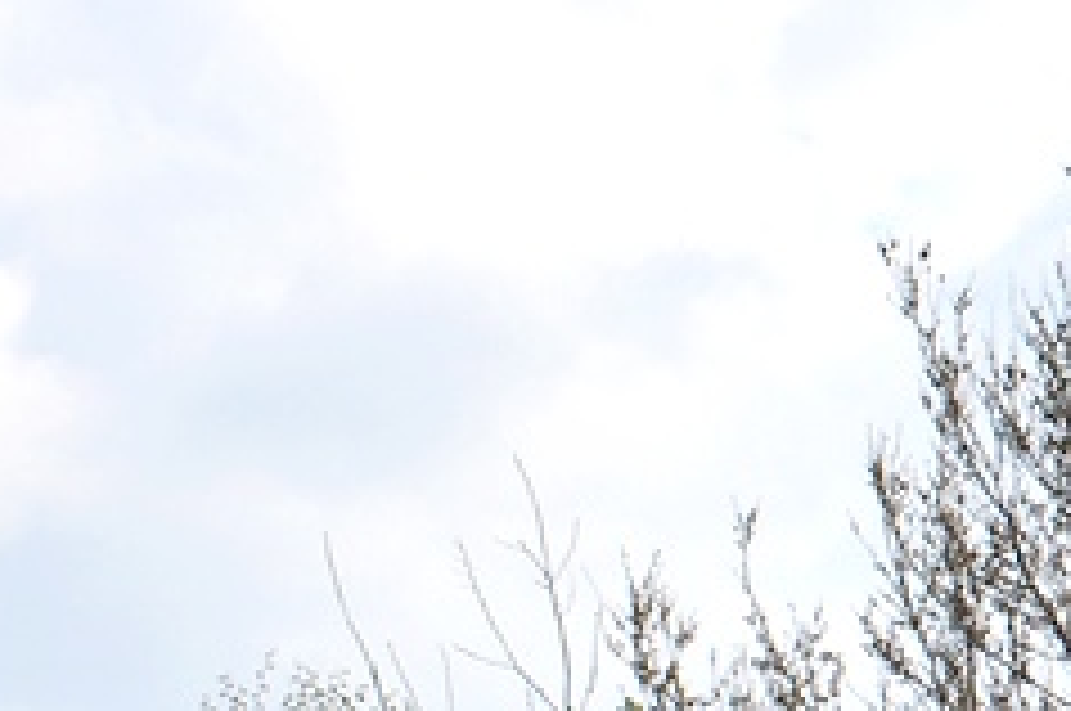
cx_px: 2120
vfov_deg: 5.5
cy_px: 1753
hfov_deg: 8.1
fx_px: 7190
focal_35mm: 242
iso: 110
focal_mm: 32
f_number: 8
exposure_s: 1/250
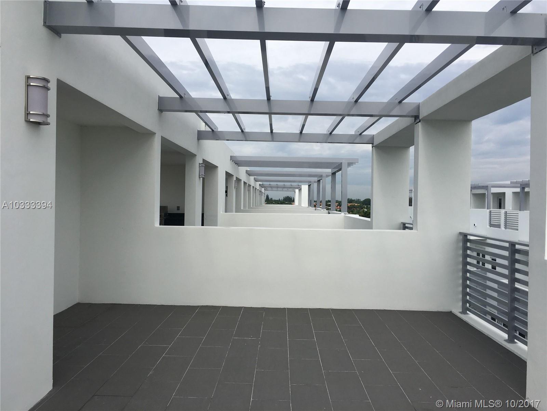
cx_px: 274
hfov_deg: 61.7
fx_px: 458
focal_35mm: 29
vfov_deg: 48.2
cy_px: 206
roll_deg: -1.0
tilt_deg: -0.2
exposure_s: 1/2262
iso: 25
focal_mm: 4.15
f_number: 2.2
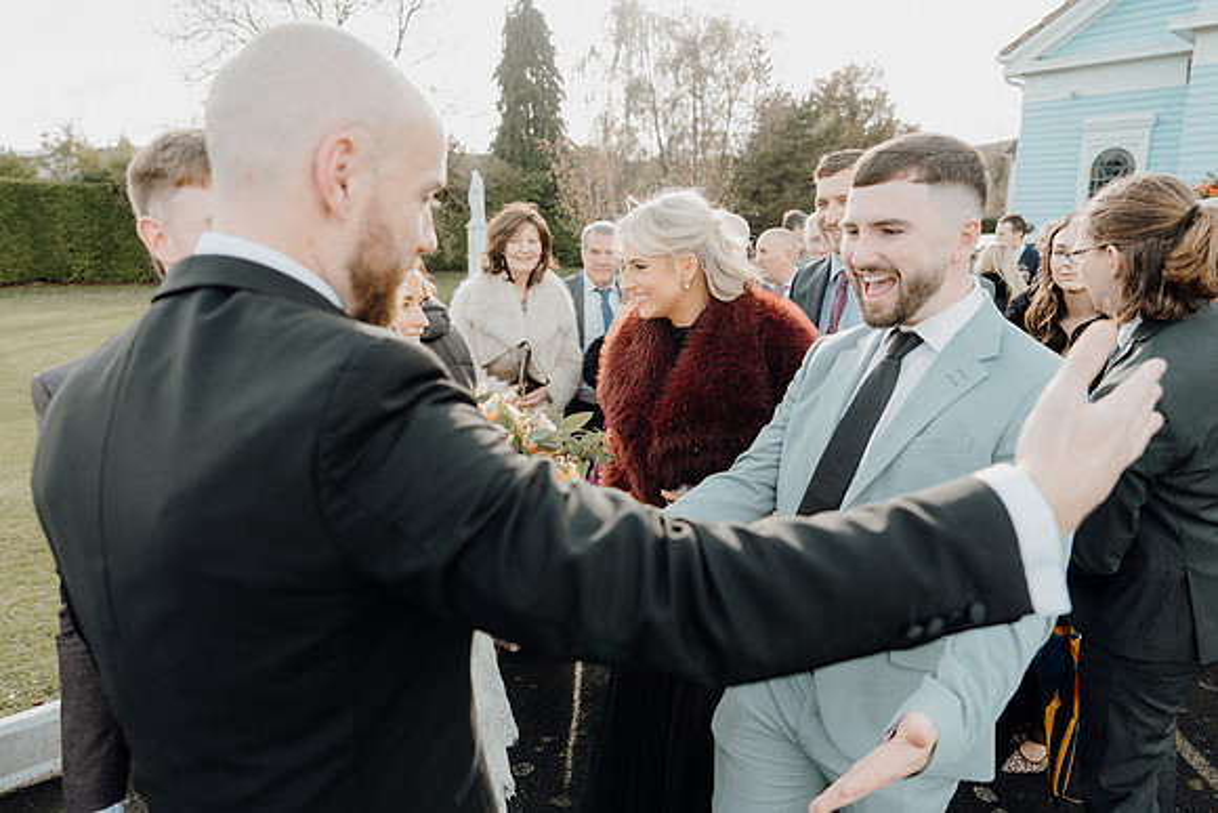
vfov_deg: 53.2
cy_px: 406
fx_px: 812
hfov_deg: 73.7
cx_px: 609
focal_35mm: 24
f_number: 3.5
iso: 200
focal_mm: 24
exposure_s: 1/400
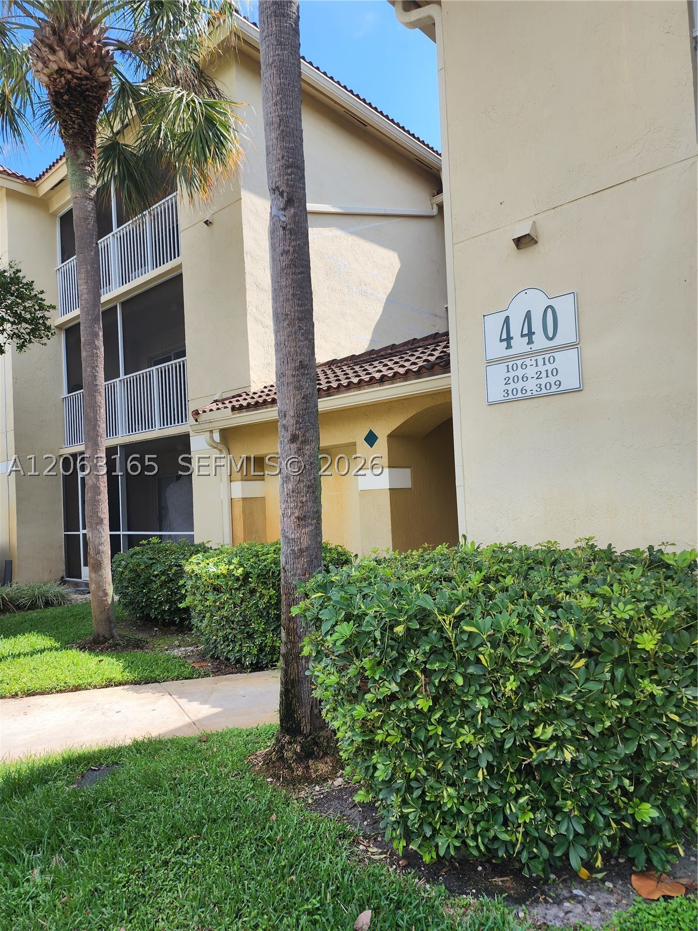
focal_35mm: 23
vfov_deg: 73.9
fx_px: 618
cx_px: 349
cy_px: 466
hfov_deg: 58.9
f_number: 1.8
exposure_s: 1/475
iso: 12
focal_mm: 6.4
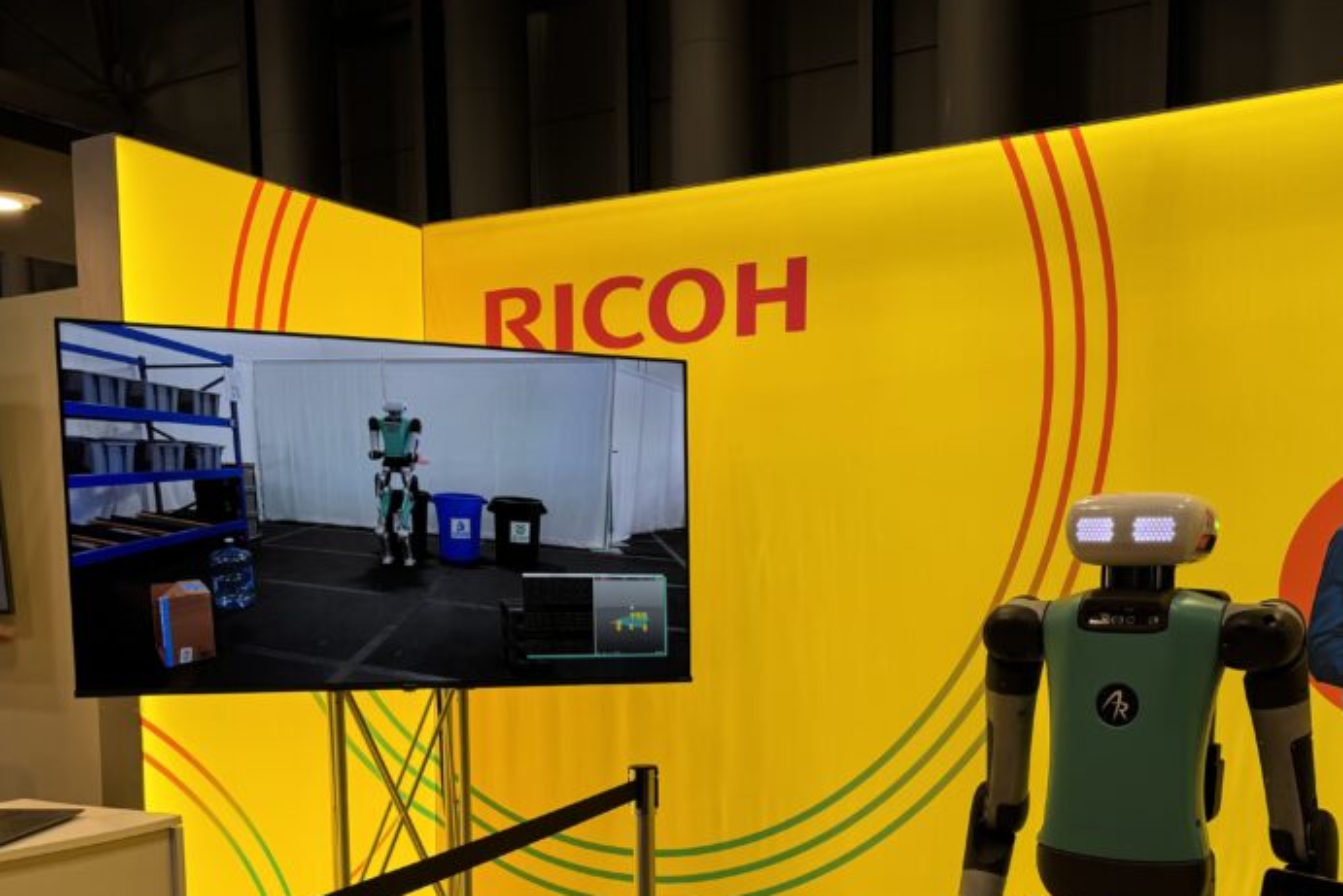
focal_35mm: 37
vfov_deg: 34.7
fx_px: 1381
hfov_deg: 51.5
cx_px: 807
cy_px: 737
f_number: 1.78
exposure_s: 1/120
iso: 64
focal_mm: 6.76
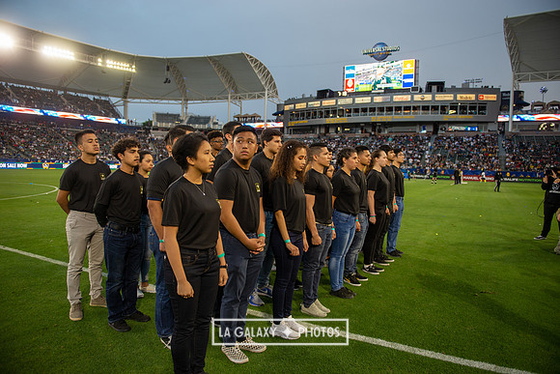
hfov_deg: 73.7
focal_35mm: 24
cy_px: 187
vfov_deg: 53.2
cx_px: 280
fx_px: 373
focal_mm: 24
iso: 400
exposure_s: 1/500
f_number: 2.8
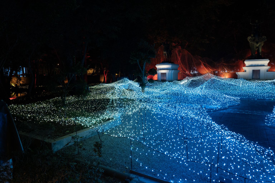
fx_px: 183
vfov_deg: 53.1
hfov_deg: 73.7
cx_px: 138
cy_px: 92
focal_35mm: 24
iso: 2500
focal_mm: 24
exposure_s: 1/160
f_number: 4
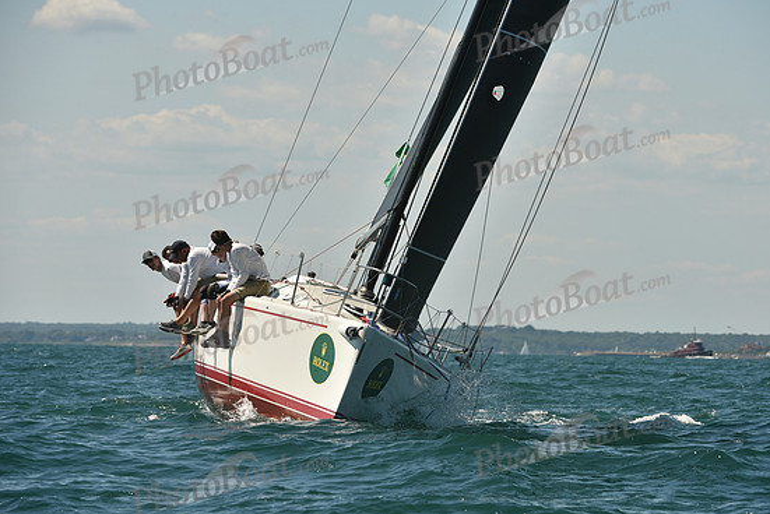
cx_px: 402
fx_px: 6077
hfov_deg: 7.2
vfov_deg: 4.8
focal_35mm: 284
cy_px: 247
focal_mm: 270
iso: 250
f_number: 8
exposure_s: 1/1000
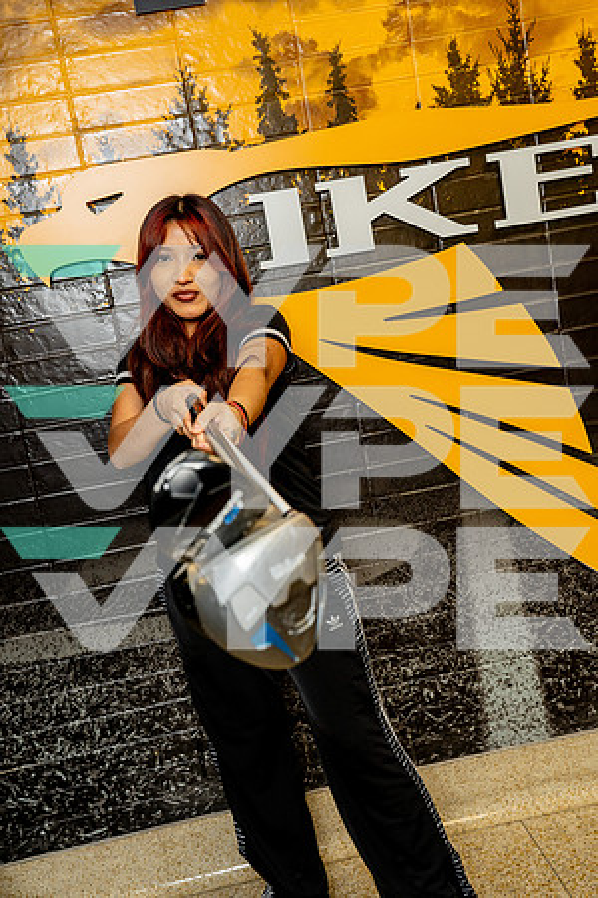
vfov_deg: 47.4
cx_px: 299
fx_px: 1022
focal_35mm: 41
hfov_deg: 32.6
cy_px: 449
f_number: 5.6
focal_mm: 41
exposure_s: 1/200
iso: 640
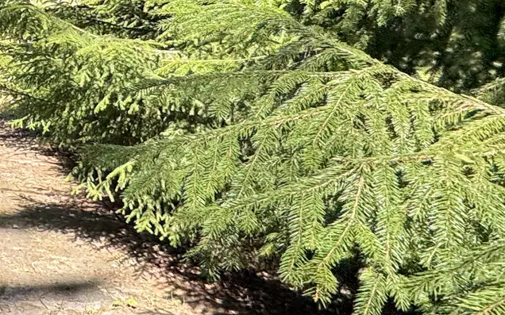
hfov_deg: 27.4
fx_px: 770
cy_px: -35
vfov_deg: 21.8
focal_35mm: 56
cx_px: -216
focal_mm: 2.22
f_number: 2.2
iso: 40
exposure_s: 1/284
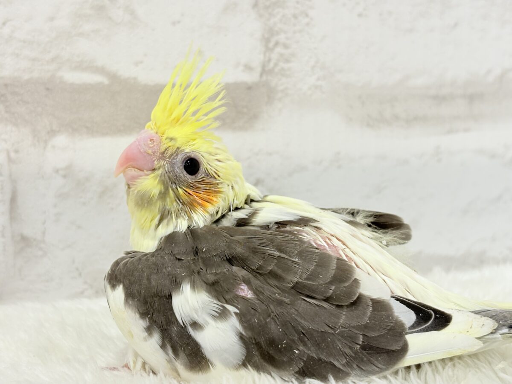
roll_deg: +0.3
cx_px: 256
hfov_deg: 36.8
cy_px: 192
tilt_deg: -7.2
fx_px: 769
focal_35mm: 52
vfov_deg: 28.0
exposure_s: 1/100
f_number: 1.6
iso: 80
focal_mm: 5.96
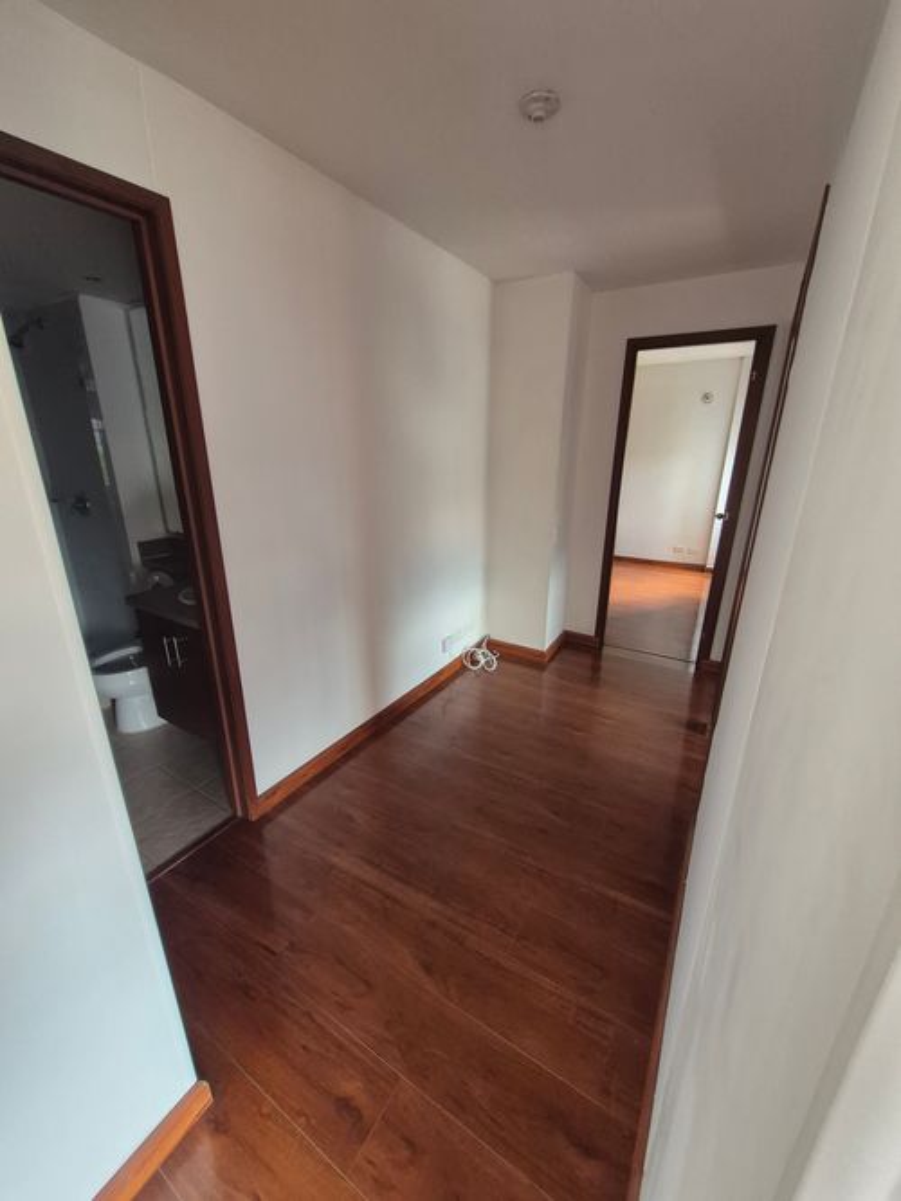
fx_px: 451
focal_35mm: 13
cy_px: 600
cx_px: 450
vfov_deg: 106.2
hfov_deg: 89.9
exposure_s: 1/60
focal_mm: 1.74
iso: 200
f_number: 2.2
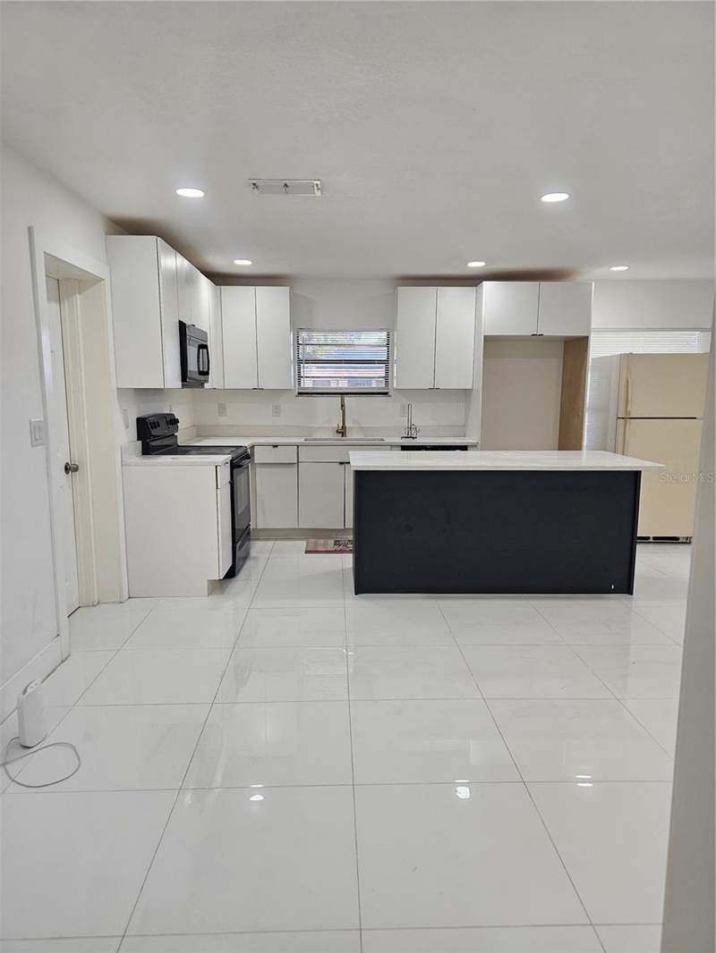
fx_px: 634
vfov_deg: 73.9
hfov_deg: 58.9
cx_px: 358
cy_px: 476
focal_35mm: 23
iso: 100
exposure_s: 1/120
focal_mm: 6.3
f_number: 1.7
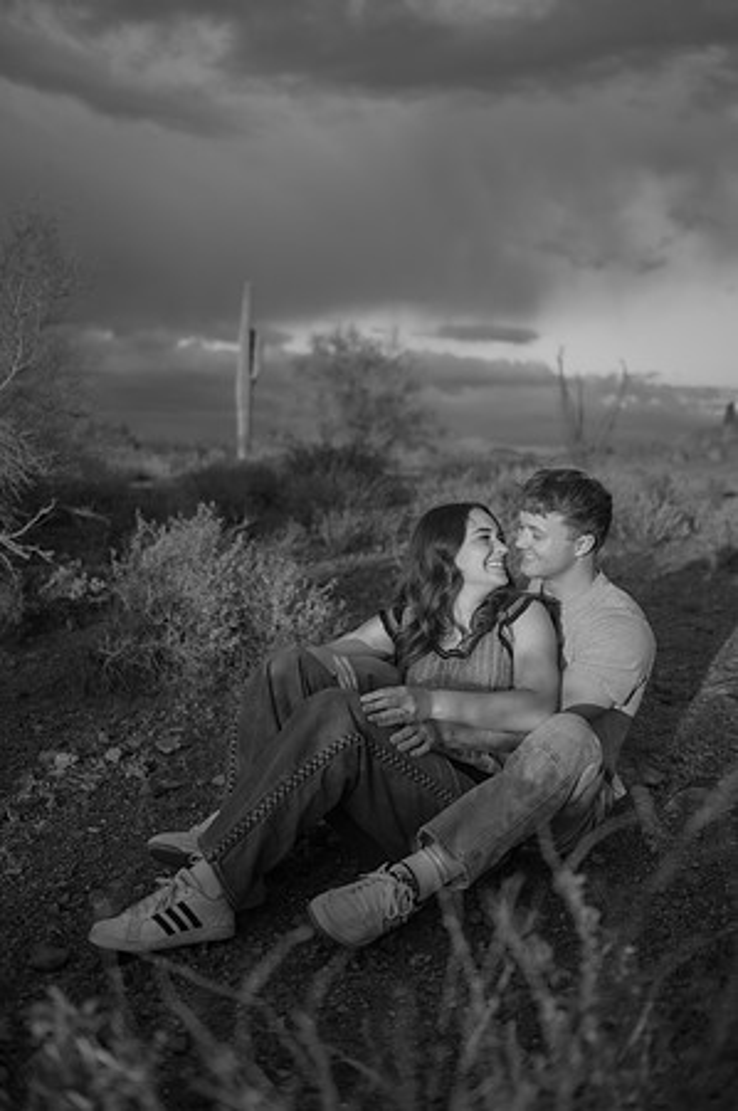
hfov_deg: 35.0
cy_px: 556
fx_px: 1171
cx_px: 369
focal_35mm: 38
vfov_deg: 50.7
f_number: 2.8
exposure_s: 1/800
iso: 400
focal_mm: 38
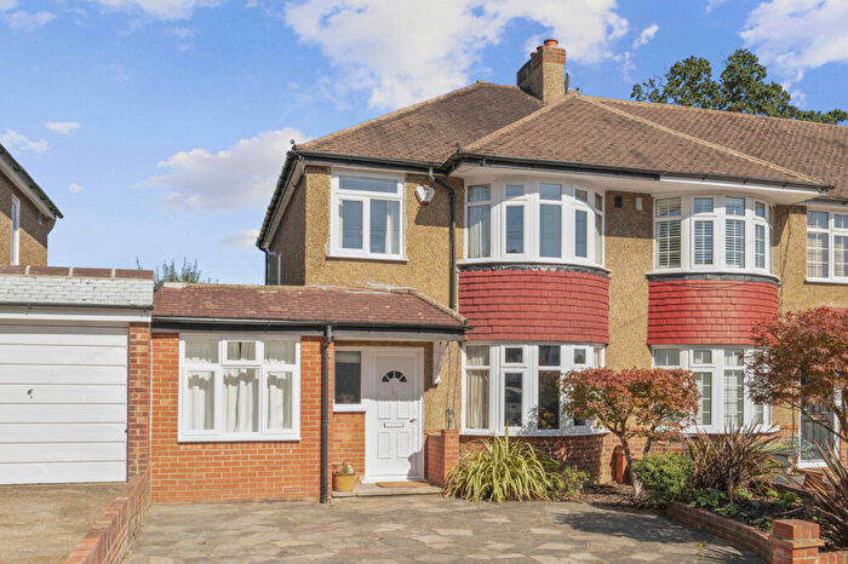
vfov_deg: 50.4
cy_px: 282
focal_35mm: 26
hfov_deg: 70.5
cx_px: 424
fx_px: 600
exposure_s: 1/500
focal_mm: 25.5
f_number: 8
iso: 200
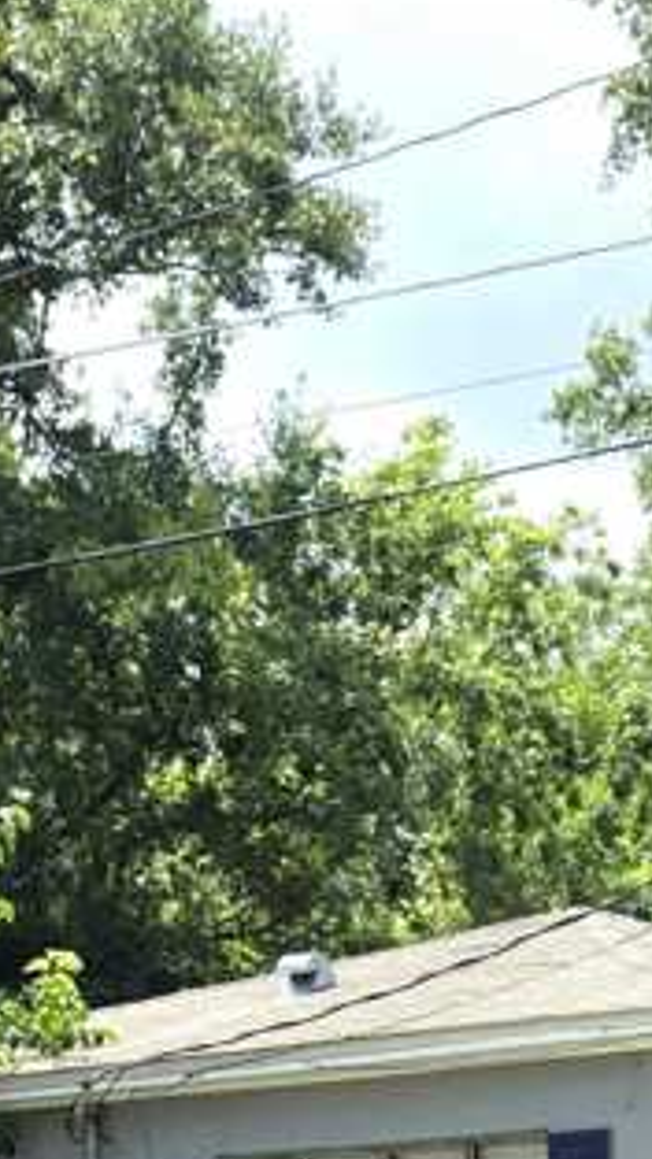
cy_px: 1083
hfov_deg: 18.6
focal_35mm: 64
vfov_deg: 31.1
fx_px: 1968
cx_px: 548
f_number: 1.4
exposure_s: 1/4432
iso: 64
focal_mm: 6.5
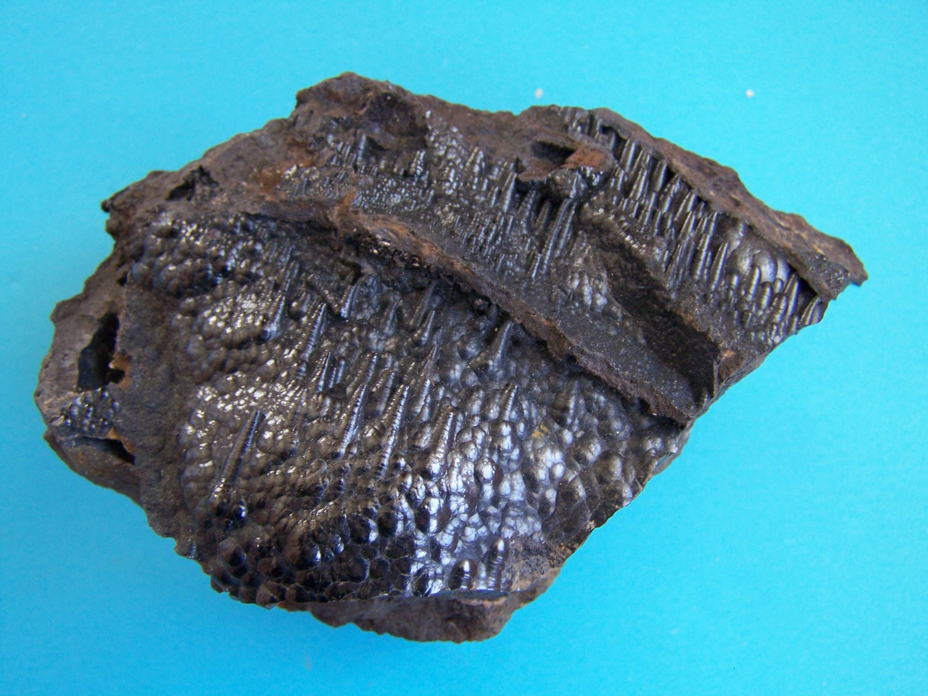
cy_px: 348
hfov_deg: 49.0
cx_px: 464
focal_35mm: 38
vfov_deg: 37.7
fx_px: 1019
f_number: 2.8
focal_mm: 6.3
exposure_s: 1/30
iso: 125
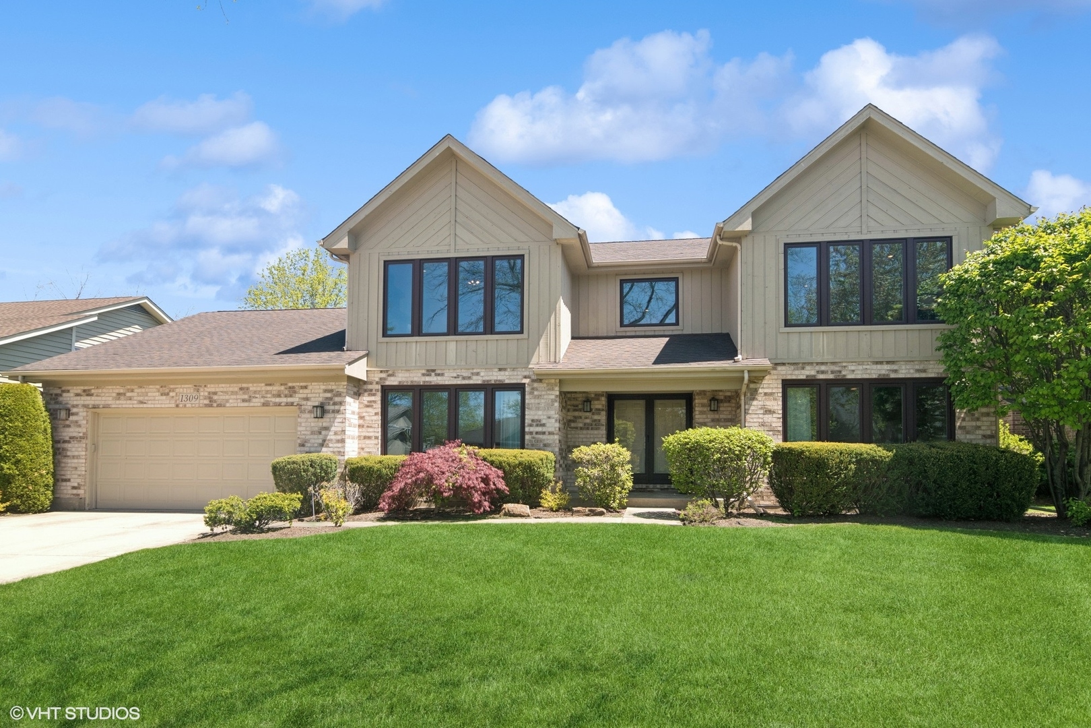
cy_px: 364
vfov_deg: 59.5
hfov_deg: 81.2
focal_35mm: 21
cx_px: 546
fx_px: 636
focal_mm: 14
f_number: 8
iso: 200
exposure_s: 1/200
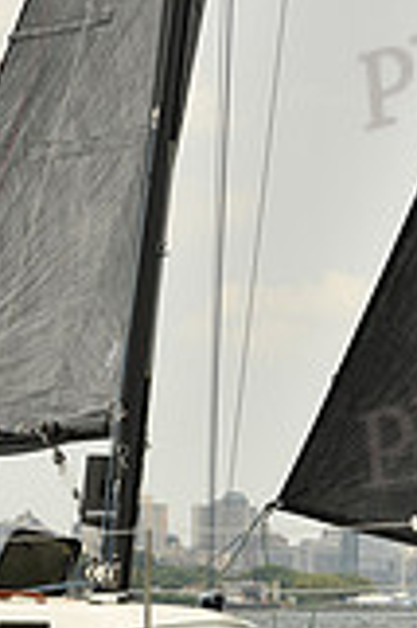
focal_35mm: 253
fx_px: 4405
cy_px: 646
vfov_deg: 8.1
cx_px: 160
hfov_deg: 5.4
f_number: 10
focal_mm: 70
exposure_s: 1/640
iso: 250
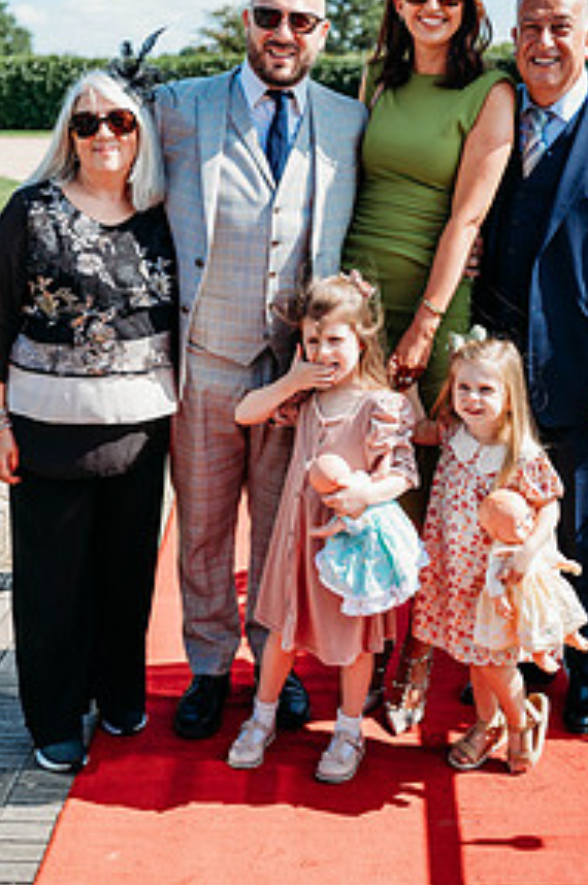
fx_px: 1351
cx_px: 351
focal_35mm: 55
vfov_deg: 36.0
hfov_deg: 24.5
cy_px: 309
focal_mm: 35
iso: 400
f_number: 2.5
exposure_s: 1/4000
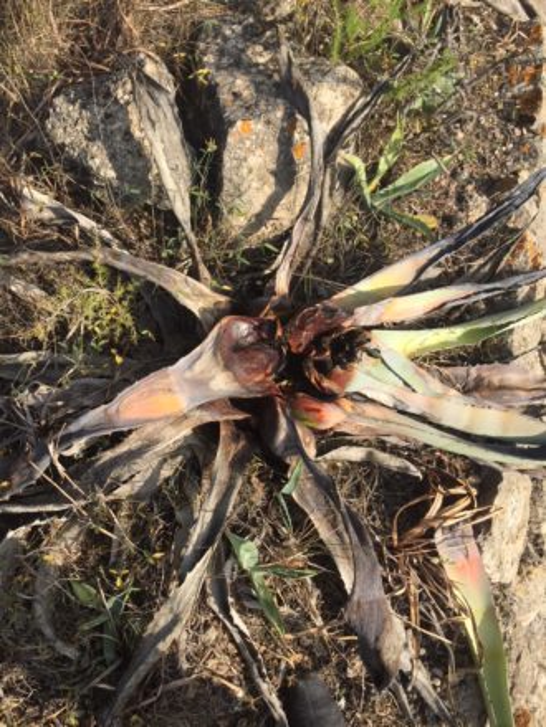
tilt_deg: -69.8
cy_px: 364
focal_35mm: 29
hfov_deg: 48.2
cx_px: 273
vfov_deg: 61.7
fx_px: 610
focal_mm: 4.15
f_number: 2.2
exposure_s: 1/1464
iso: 32
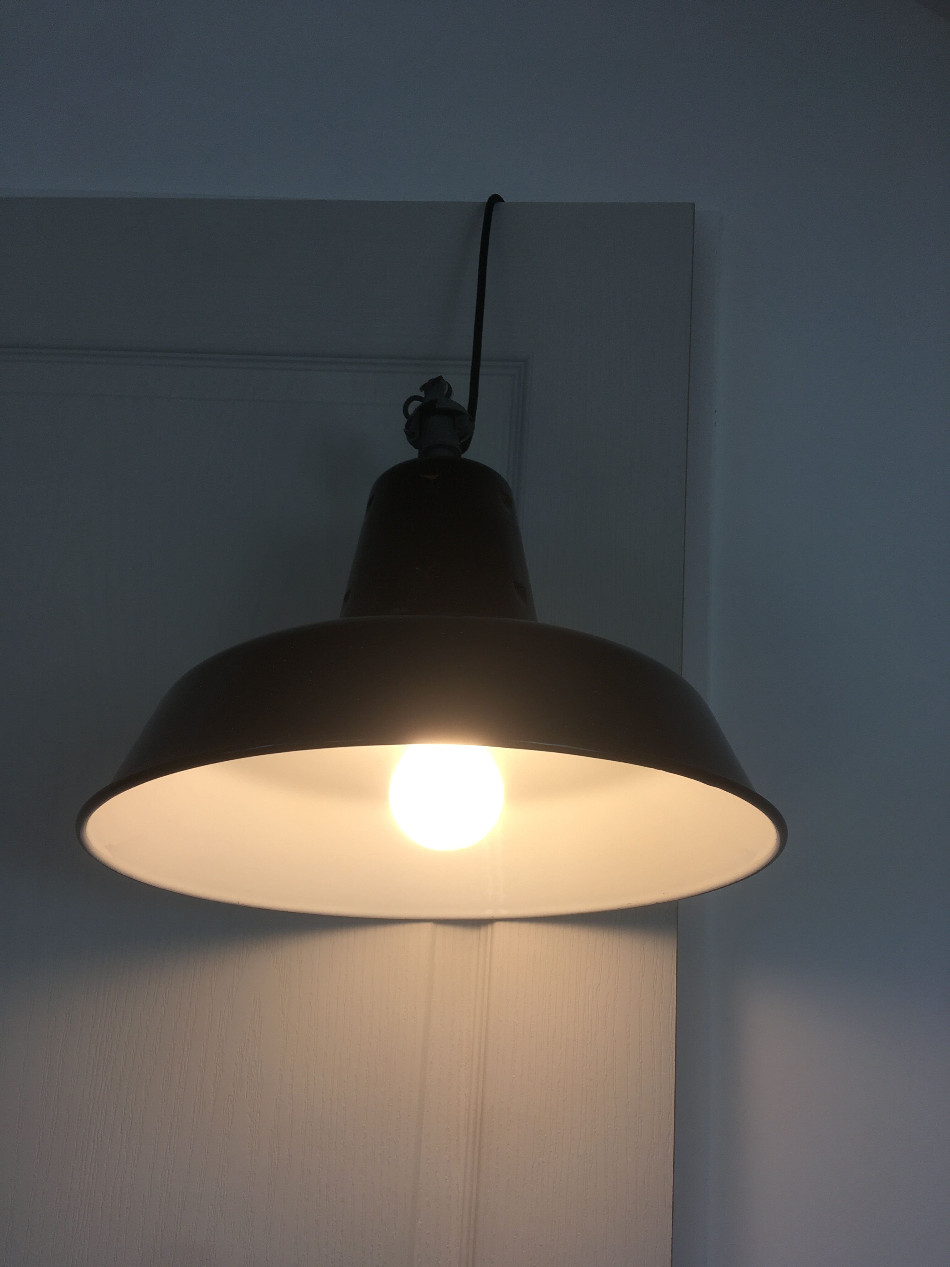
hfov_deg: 48.2
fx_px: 1061
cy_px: 634
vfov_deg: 61.7
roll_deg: -5.1
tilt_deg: +12.5
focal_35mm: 29
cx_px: 475
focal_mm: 4.15
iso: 25
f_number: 2.2
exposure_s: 1/157
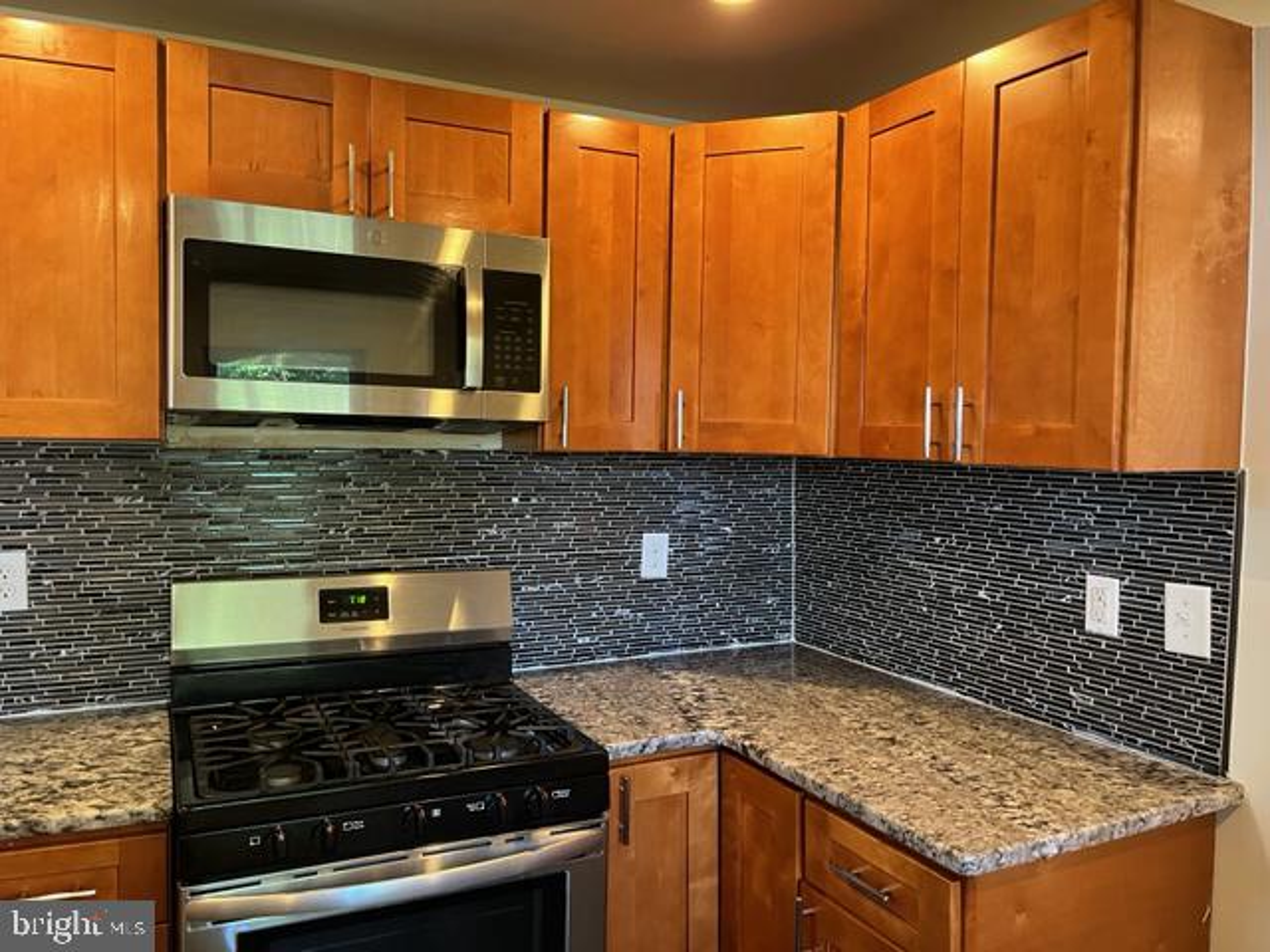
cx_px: 635
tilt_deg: -1.8
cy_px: 476
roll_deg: -0.4
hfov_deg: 67.3
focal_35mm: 26
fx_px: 954
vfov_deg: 53.1
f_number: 1.6
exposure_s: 1/60
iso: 400
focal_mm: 5.1
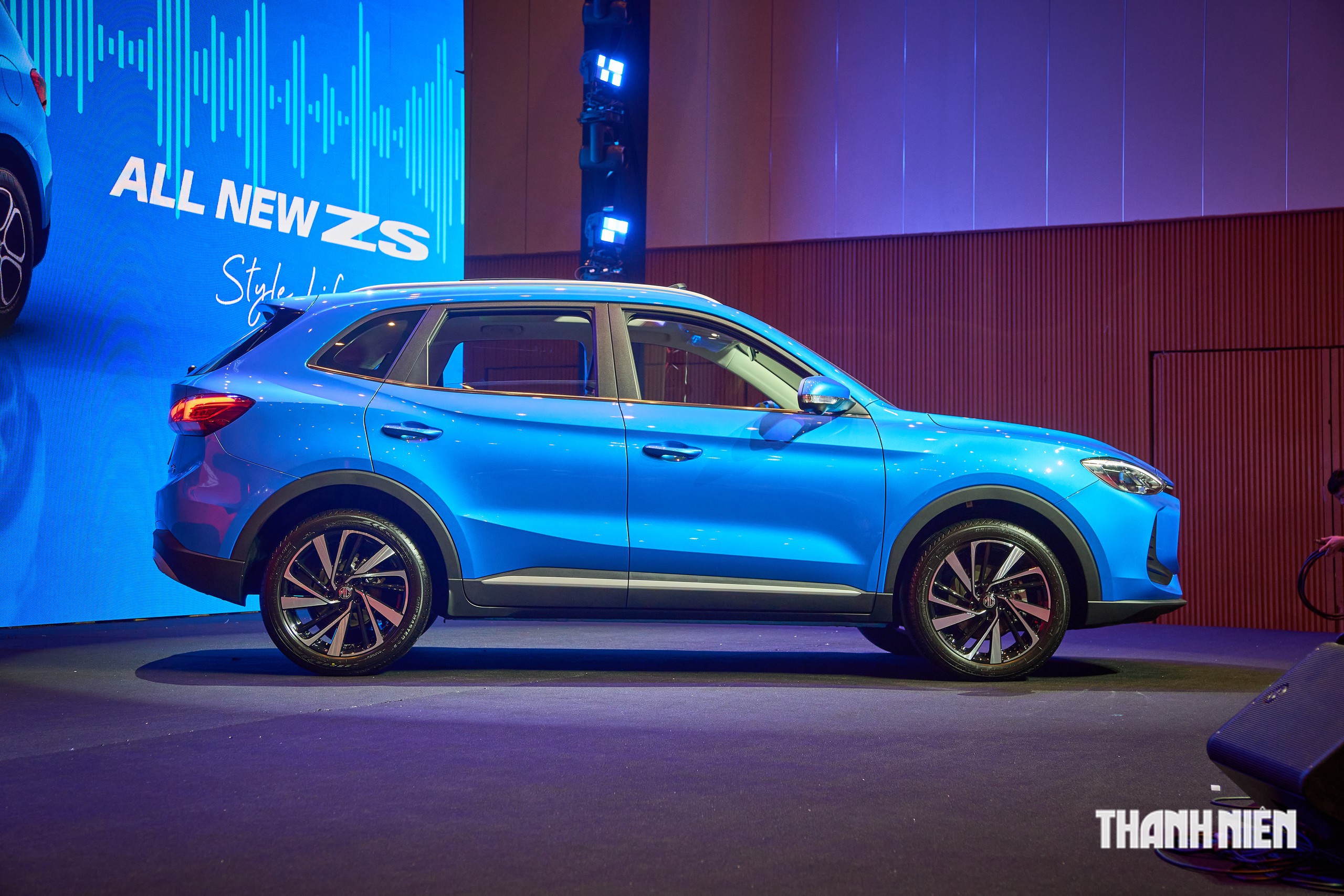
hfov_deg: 36.9
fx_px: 2016
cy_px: 448
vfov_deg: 25.1
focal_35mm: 54
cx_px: 672
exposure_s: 1/125
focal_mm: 36
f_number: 3.2
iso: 640
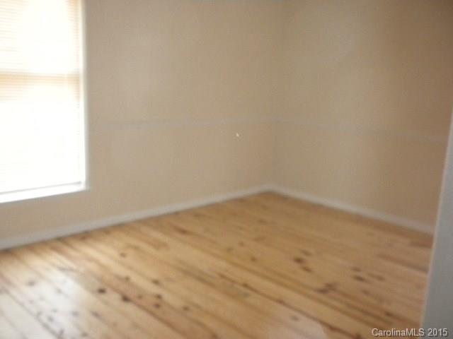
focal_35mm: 37
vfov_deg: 38.7
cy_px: 170
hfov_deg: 50.1
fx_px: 484
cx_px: 226
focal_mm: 6.6
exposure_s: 1/30
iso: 400
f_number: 3.5
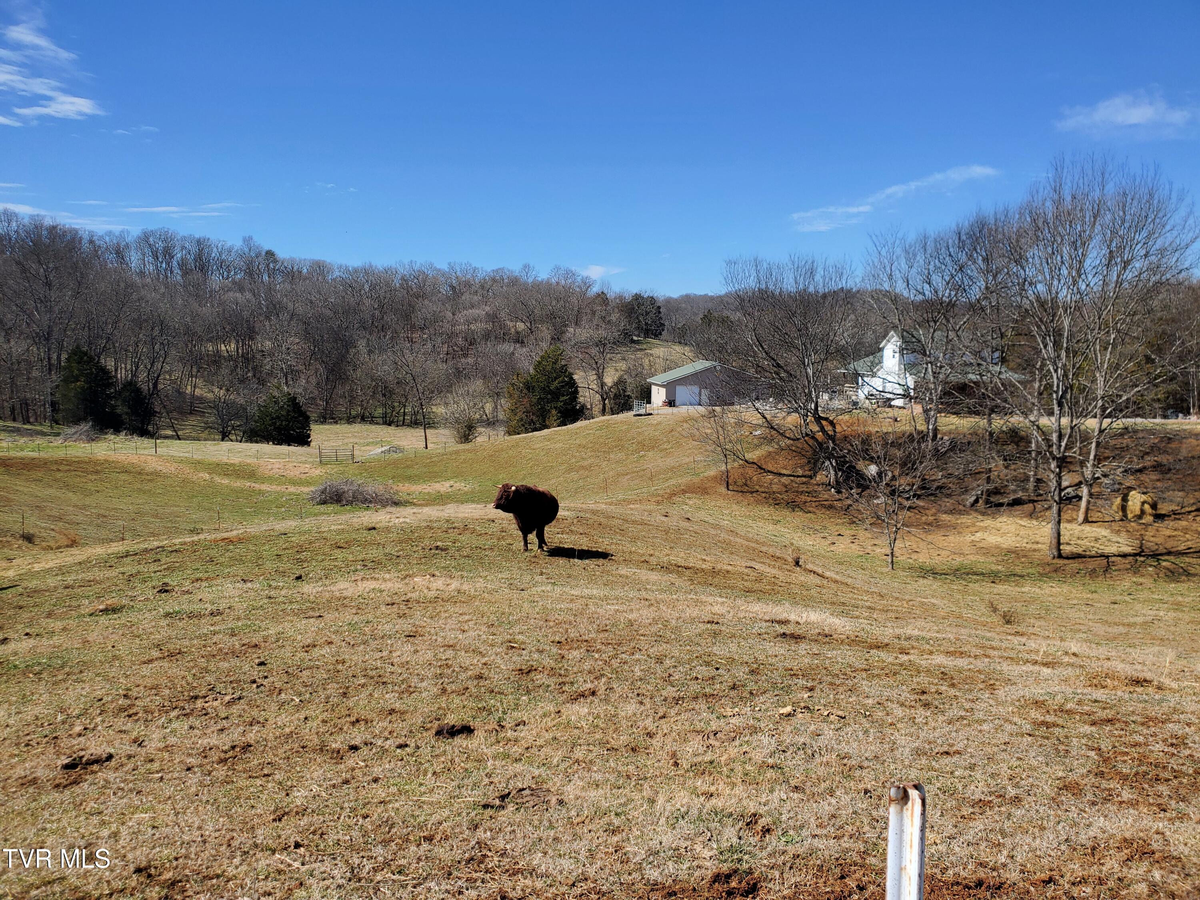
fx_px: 901
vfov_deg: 53.1
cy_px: 450
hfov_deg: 67.3
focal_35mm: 26
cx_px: 600
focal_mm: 4.3
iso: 50
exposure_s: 1/1392
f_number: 2.4
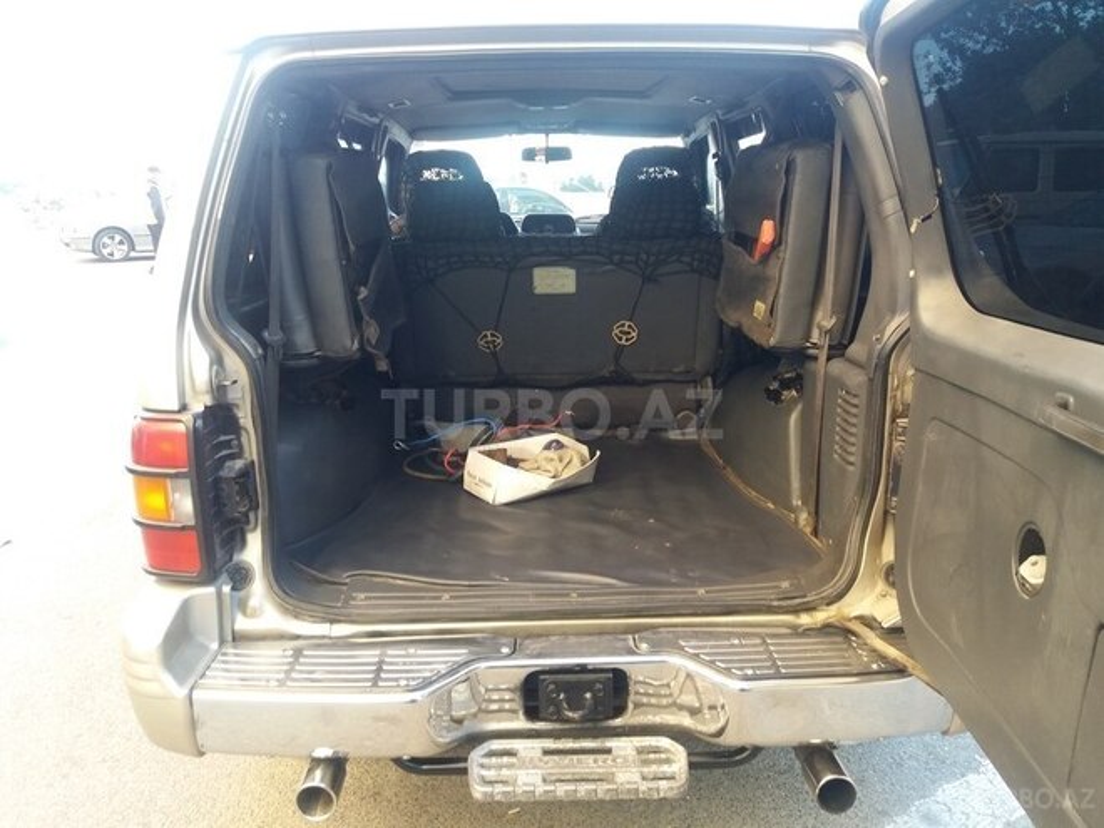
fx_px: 893
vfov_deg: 49.7
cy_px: 414
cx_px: 552
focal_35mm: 28
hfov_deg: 63.4
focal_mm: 3.7
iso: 100
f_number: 1.9
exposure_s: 1/50
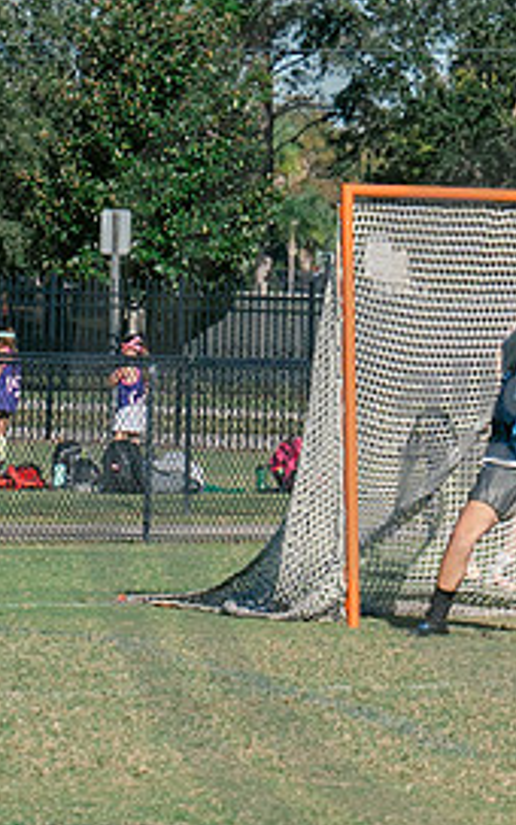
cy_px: 448
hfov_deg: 3.5
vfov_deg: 5.6
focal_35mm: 377
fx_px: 8483
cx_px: 578
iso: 250
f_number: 5.6
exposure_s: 1/1600
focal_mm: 70
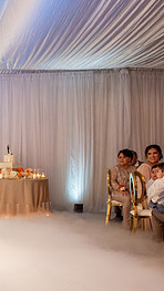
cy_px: 184
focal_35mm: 57
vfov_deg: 36.4
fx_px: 441
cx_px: -154
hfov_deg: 16.6
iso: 1000
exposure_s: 1/125
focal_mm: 24
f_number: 7.1
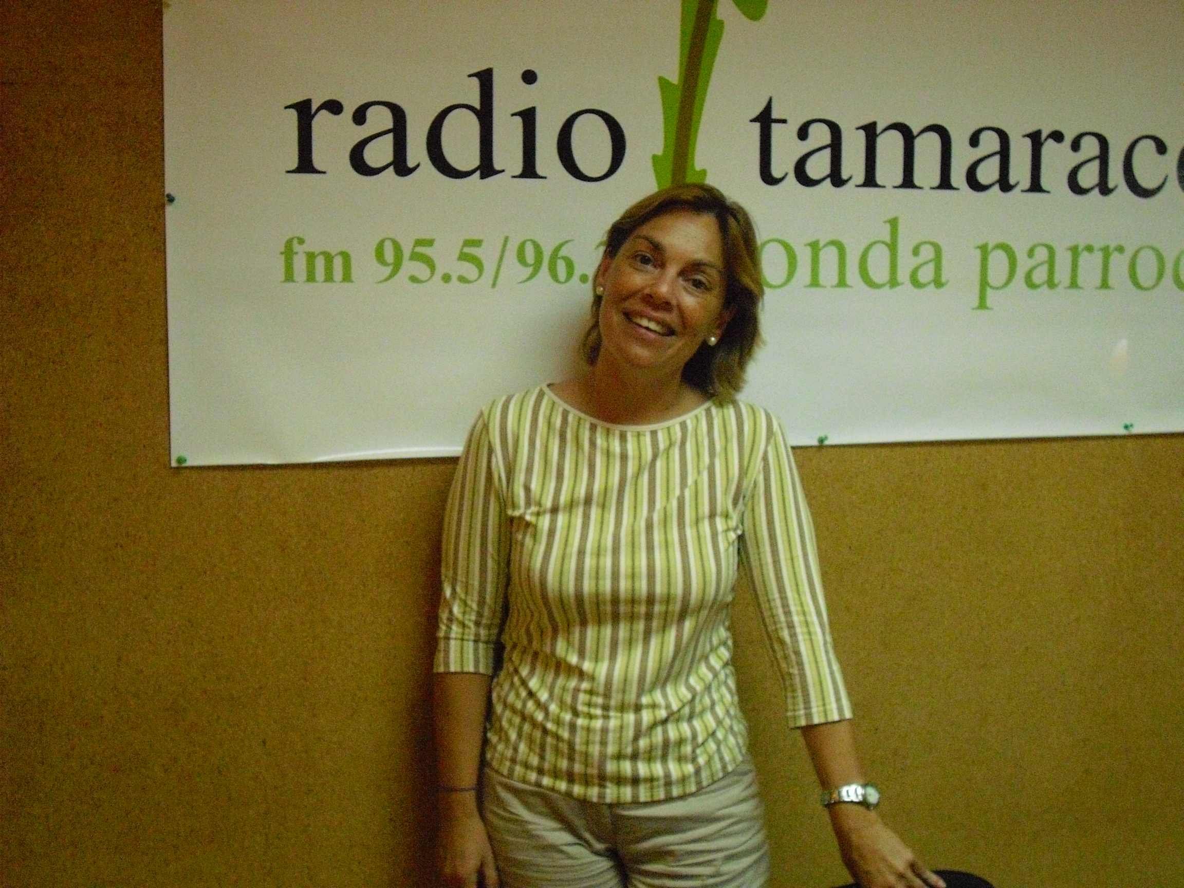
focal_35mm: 46
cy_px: 444
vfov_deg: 31.5
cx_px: 592
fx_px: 1573
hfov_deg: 41.2
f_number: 3.1
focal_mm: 7.6
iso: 800
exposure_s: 1/125
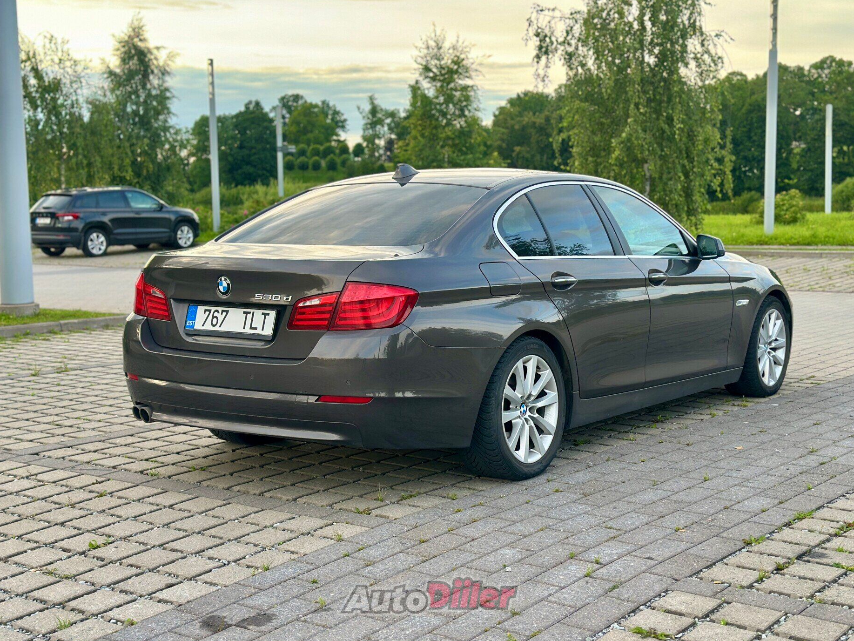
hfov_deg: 37.5
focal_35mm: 51
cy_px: 322
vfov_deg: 28.6
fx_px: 1258
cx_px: 429
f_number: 1.78
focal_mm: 6.86
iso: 80
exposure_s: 1/469
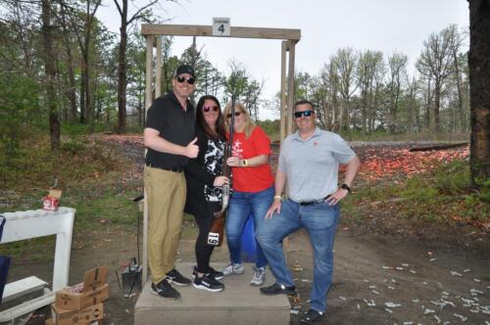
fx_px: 469
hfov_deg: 55.2
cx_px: 245
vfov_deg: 38.3
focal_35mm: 34
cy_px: 162
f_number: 9
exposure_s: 1/200
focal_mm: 23
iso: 200
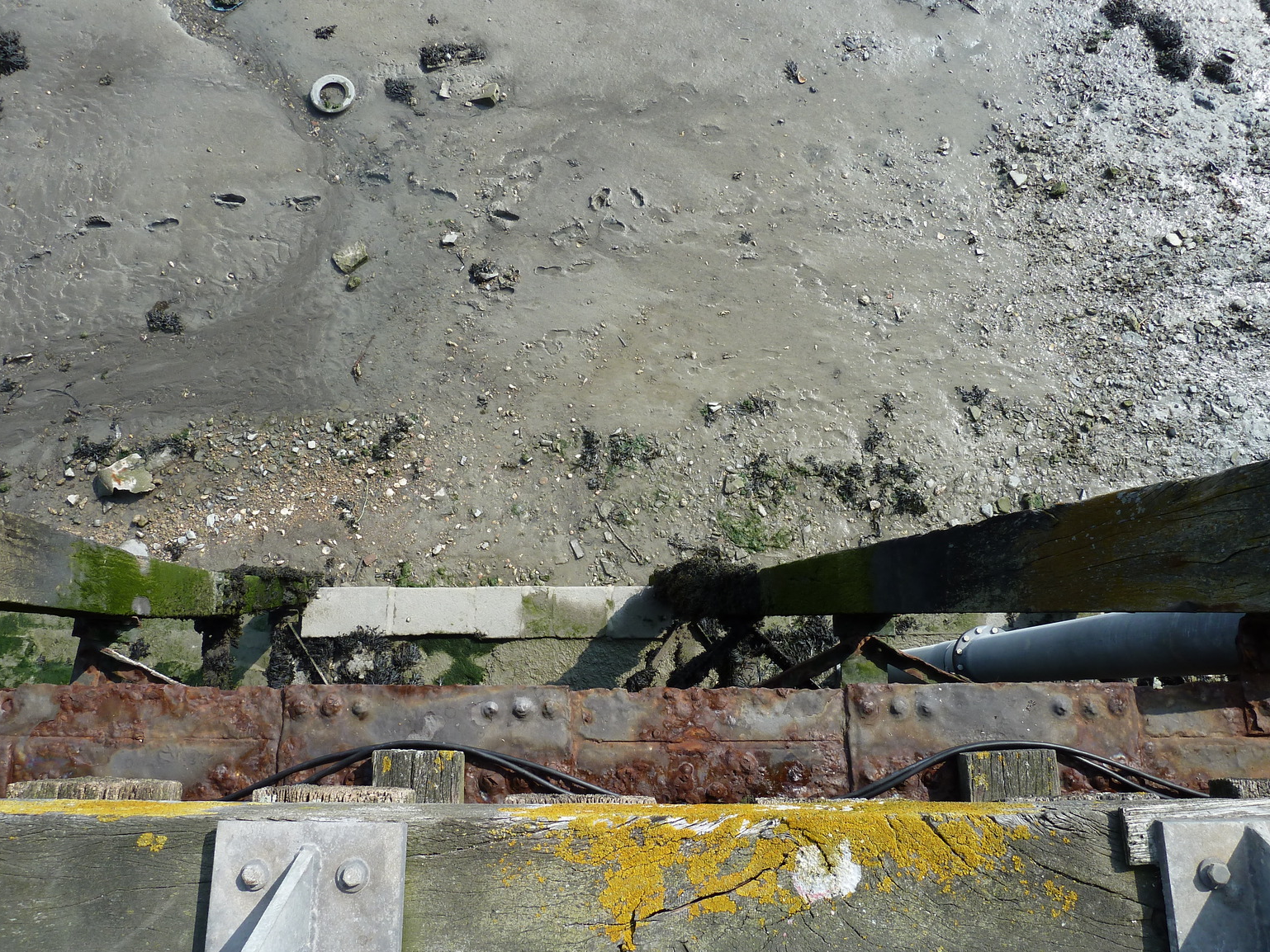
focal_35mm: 26
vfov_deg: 53.1
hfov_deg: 67.3
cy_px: 475
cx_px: 636
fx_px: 954
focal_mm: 4.1
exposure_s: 1/400
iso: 80
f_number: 4
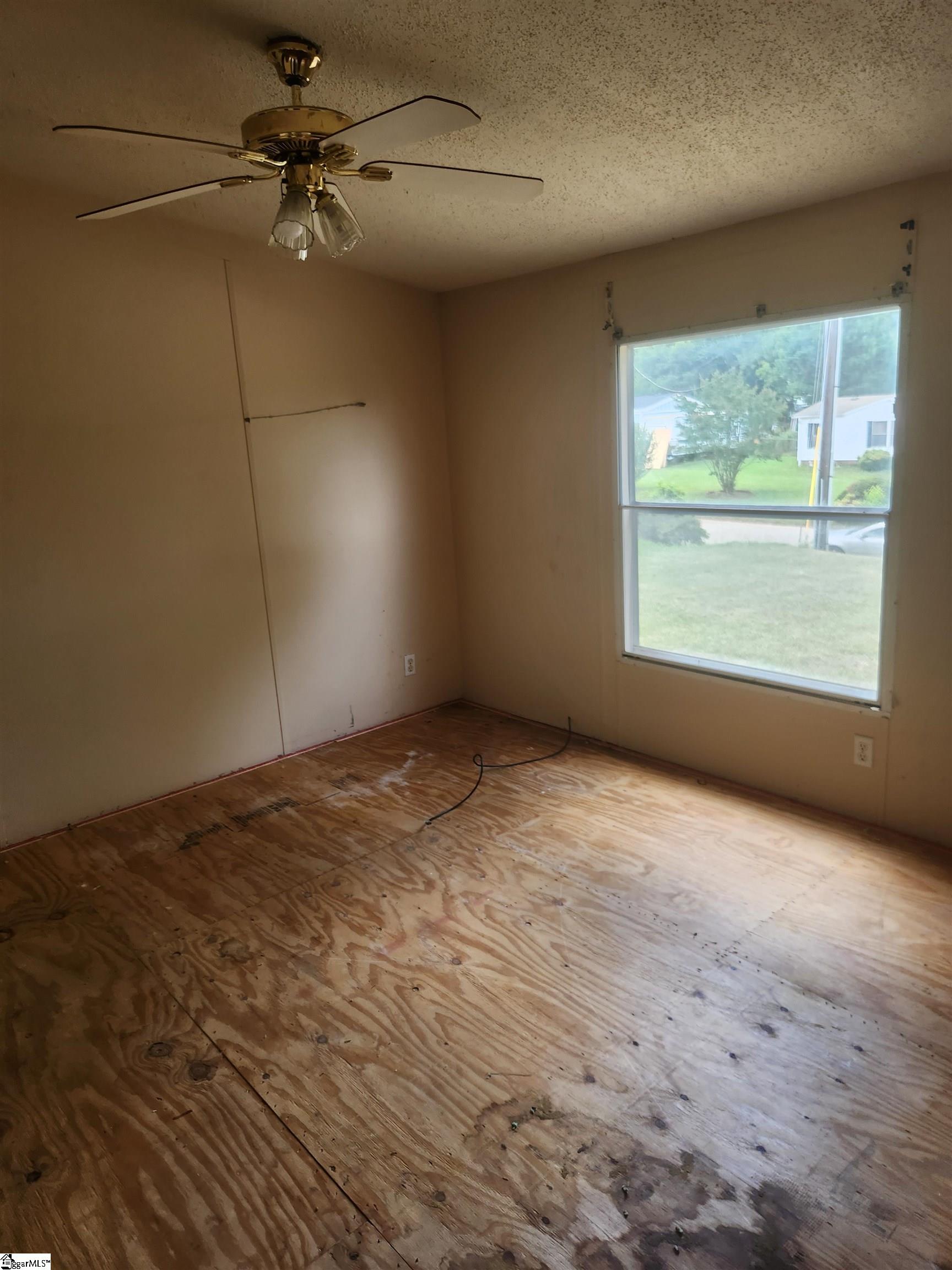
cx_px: 476
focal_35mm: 23
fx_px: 843
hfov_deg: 58.9
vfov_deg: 73.9
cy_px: 635
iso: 100
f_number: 1.8
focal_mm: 5.4
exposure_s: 1/180
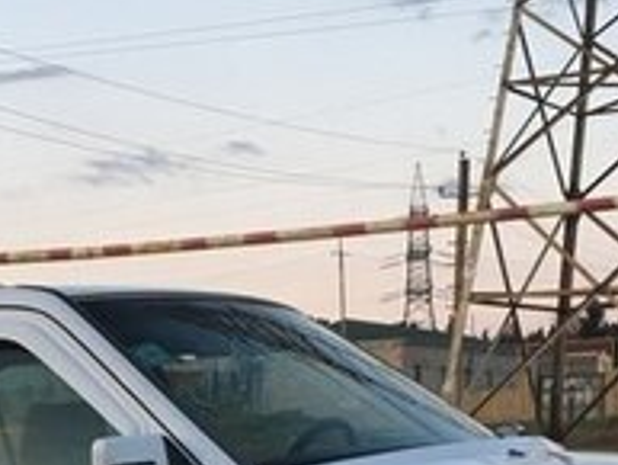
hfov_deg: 19.8
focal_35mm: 99
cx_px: 202
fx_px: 1769
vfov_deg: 14.1
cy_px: 665
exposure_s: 1/33
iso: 25
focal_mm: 4.15
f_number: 2.2
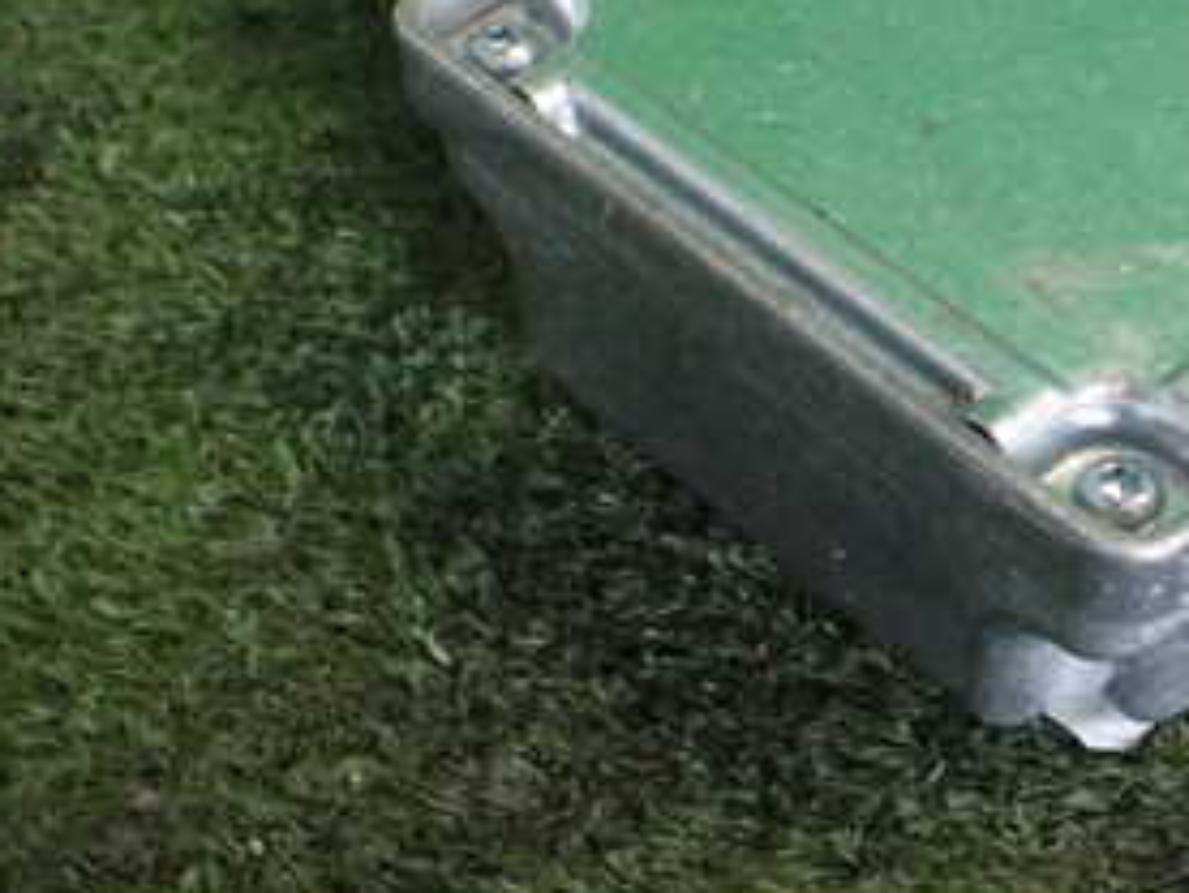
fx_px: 2234
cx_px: 1034
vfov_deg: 22.3
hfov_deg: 28.8
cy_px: 167
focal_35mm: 65
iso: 800
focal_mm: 5.4
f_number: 2.3
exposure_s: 1/125
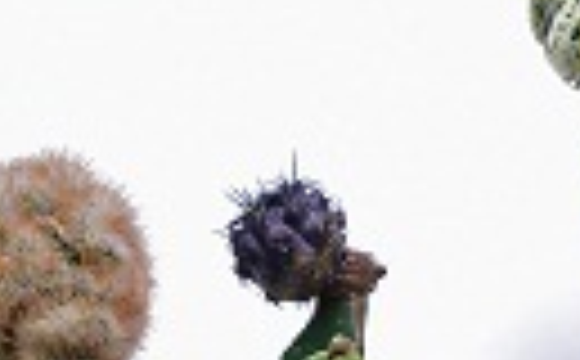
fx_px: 2936
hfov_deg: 11.2
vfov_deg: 7.0
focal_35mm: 186
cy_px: 216
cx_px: 589
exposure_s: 1/2
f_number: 8
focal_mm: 29
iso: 100
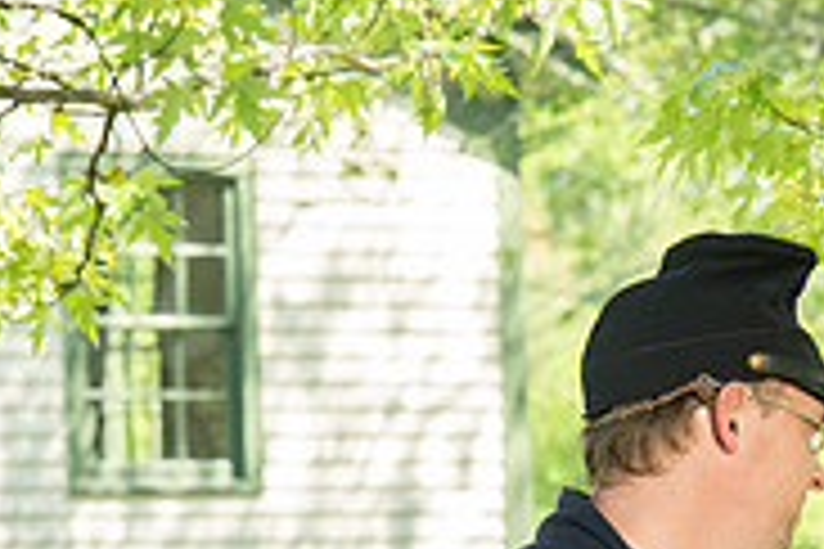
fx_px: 10025
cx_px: 1232
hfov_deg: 4.7
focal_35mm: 438
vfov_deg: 3.1
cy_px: 862
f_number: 11
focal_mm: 135
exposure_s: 1/200
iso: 1000
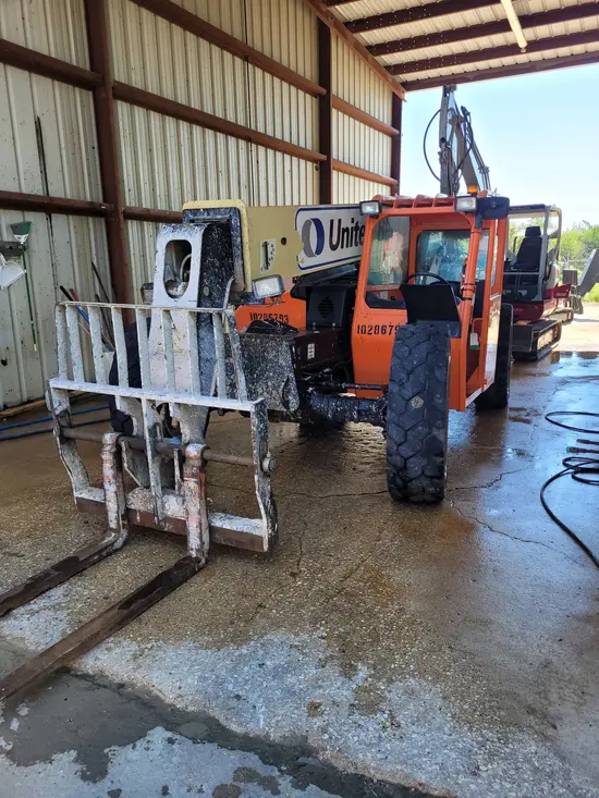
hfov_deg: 53.1
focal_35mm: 26
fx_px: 600
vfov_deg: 67.3
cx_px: 300
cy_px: 399
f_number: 1.8
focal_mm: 5.4
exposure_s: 1/271
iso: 40
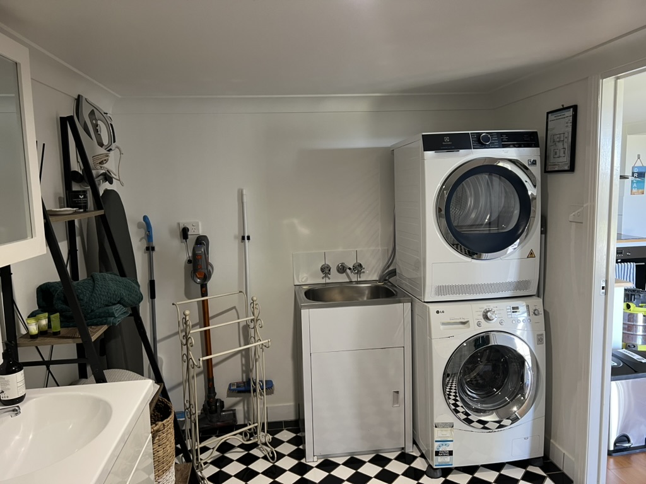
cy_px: 242
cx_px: 323
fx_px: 485
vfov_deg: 53.1
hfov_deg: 67.3
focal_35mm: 26
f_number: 1.5
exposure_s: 1/50
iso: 125
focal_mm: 5.7
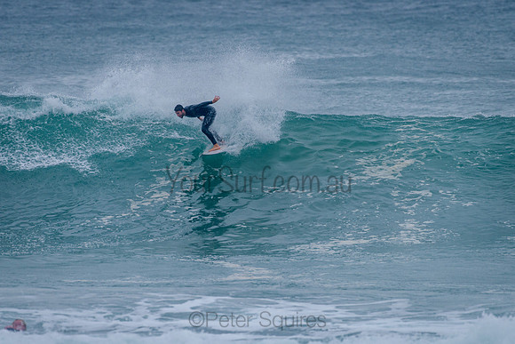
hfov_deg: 3.4
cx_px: 258
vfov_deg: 2.2
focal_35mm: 613
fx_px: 8764
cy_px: 172
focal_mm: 500
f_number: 5.6
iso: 500
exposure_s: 1/2000
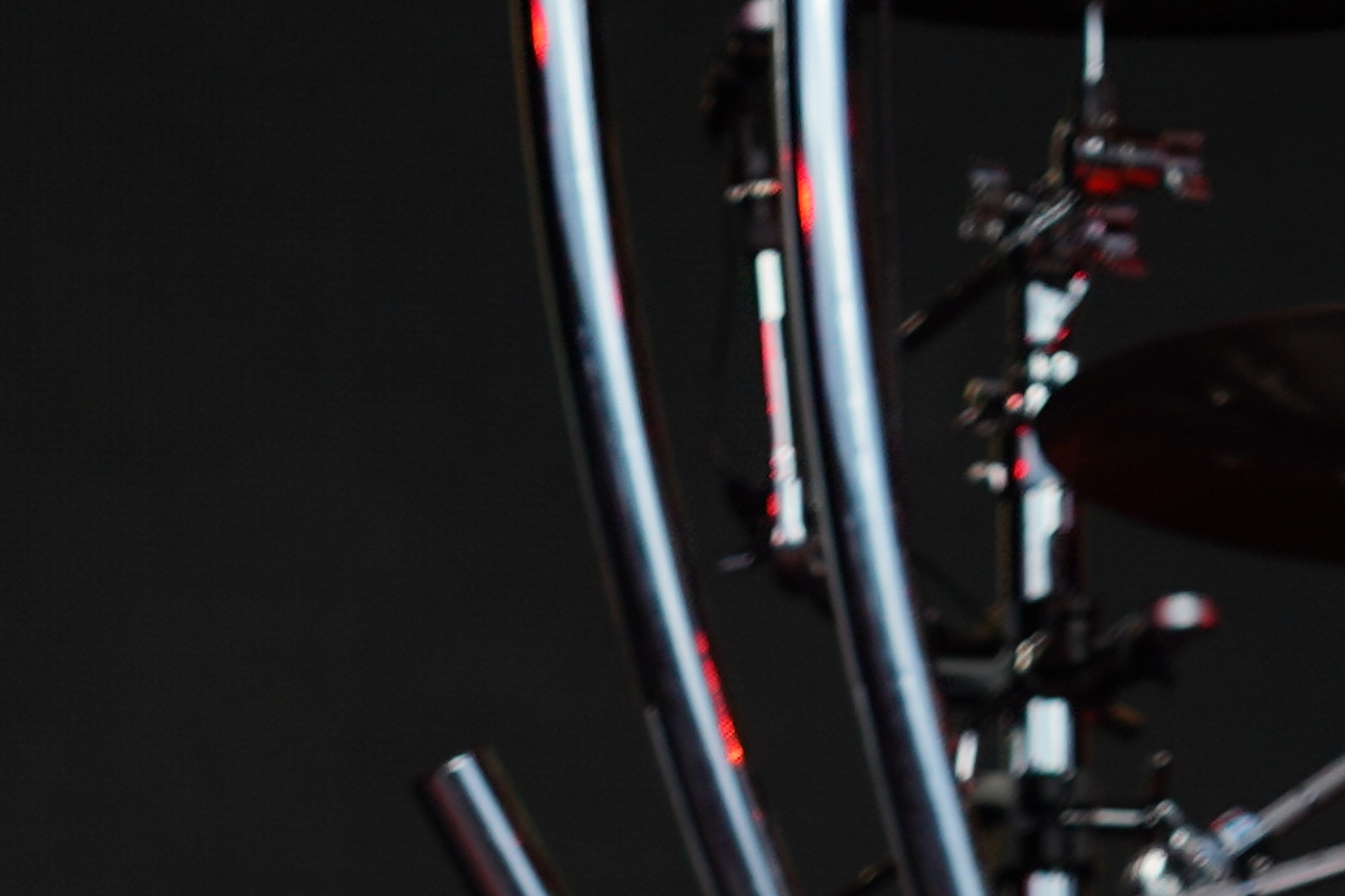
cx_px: -640
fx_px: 19906
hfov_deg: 3.9
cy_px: 2309
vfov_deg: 2.6
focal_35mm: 533
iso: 100
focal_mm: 92
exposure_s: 1/125
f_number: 4.5
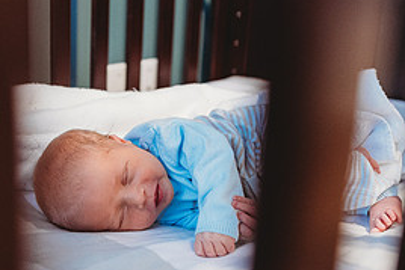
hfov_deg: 37.9
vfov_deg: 26.0
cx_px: 148
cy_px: 138
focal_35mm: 52
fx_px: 585
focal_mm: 24
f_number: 2.2
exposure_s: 1/160
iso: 2000
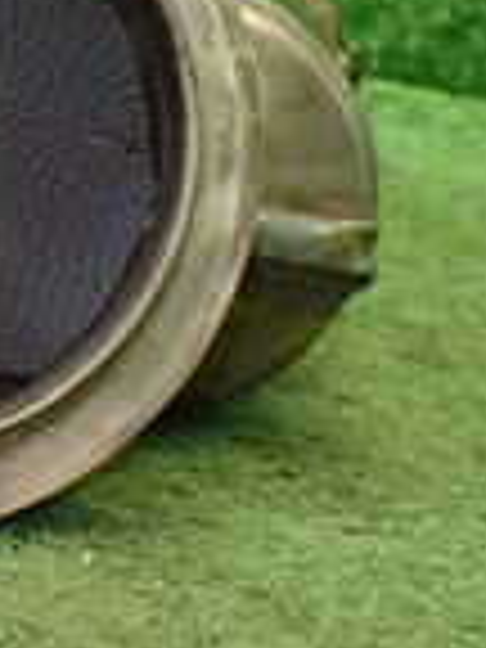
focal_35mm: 125
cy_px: 153
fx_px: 2340
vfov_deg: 15.7
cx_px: -288
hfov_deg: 11.3
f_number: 2.3
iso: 800
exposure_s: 1/125
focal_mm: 5.4
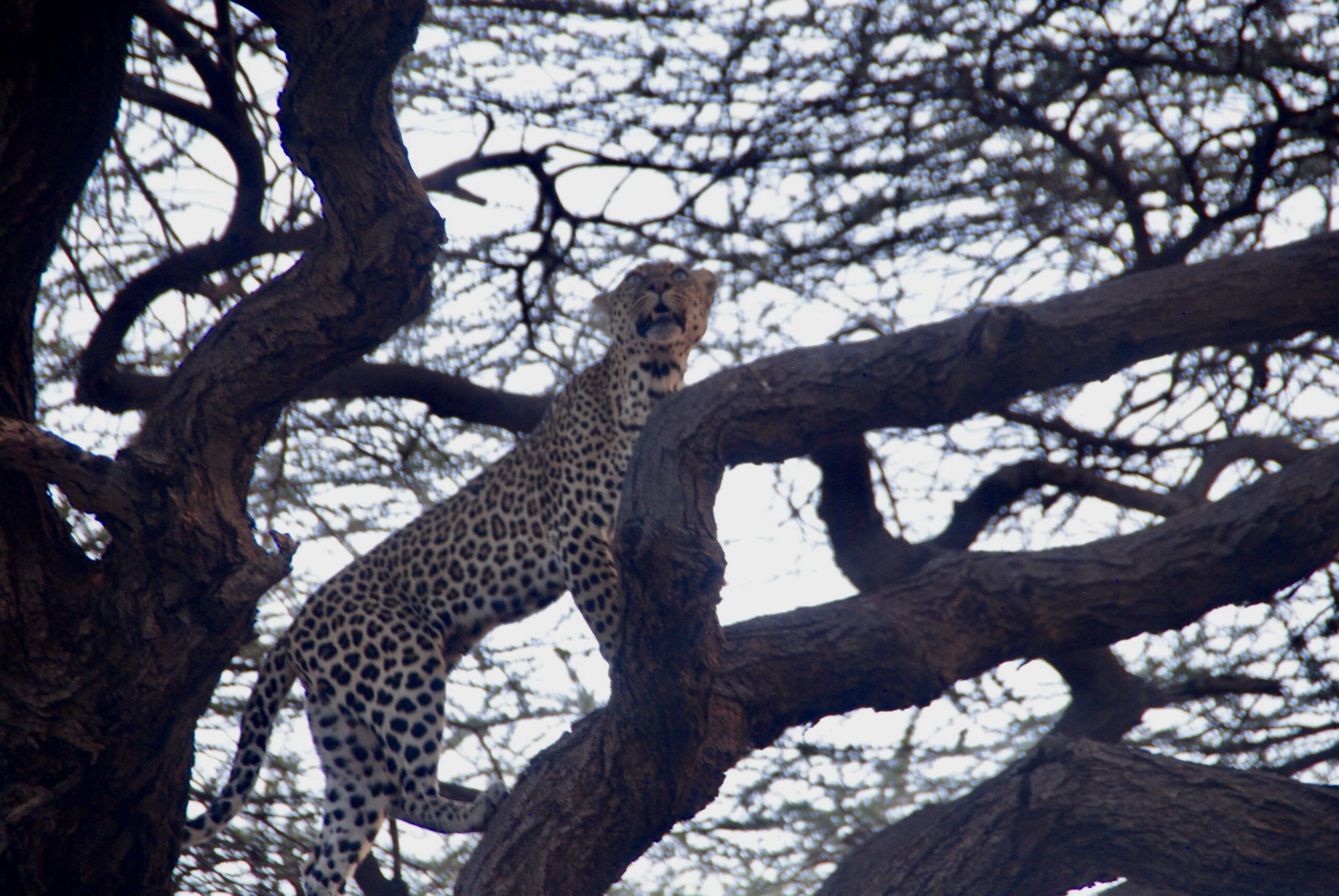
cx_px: 670
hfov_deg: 55.0
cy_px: 448
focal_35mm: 34
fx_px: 1285
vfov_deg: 38.5
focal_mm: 23
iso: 400
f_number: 3.8
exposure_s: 1/60
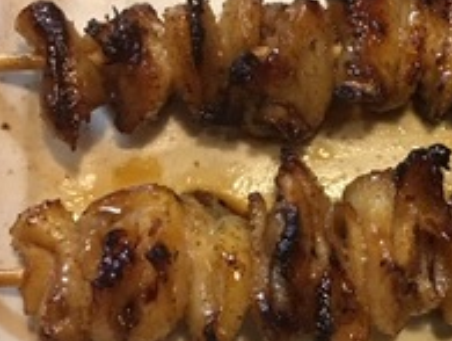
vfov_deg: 19.4
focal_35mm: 76
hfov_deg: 23.9
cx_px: 501
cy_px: 213
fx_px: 994
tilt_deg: -69.7
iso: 200
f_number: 2.2
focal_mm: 4.15
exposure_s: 1/30
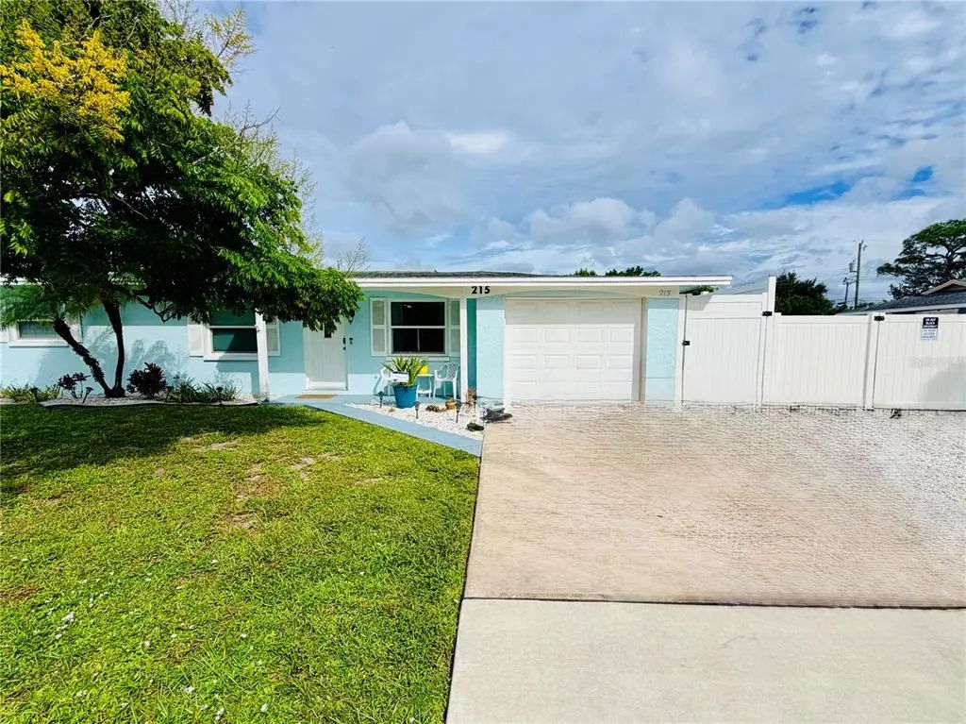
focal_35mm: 14
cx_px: 483
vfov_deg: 85.6
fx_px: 391
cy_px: 362
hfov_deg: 102.1
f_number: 2.2
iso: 20
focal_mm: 2.22
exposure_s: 1/1572
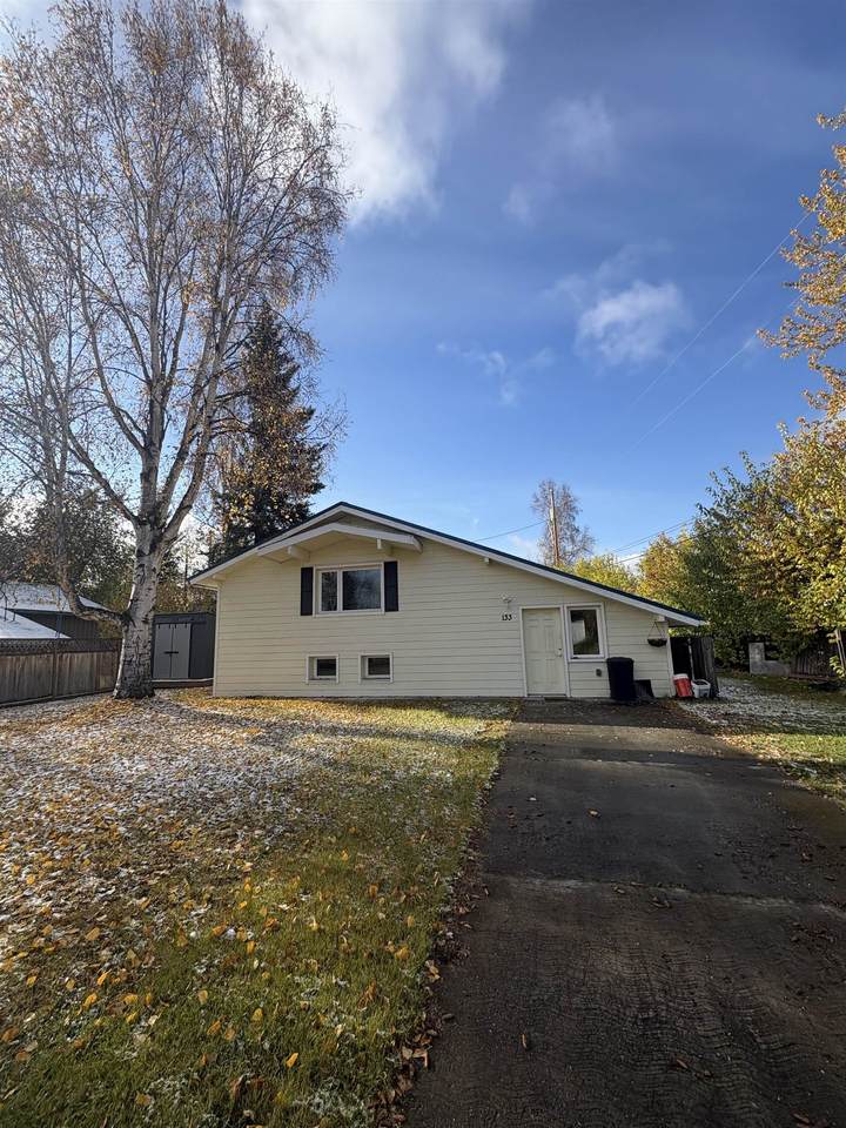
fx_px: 456
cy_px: 564
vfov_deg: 102.1
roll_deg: +1.8
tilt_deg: +9.6
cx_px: 423
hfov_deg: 85.7
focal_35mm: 14
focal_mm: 2.22
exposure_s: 1/1346
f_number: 2.2
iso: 40
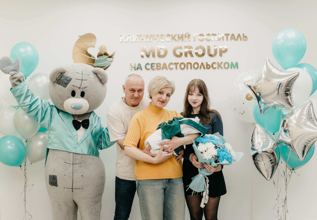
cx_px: 150
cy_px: 113
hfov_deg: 51.3
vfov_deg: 36.8
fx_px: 330
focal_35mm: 37
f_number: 4
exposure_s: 1/160
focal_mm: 35
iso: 400
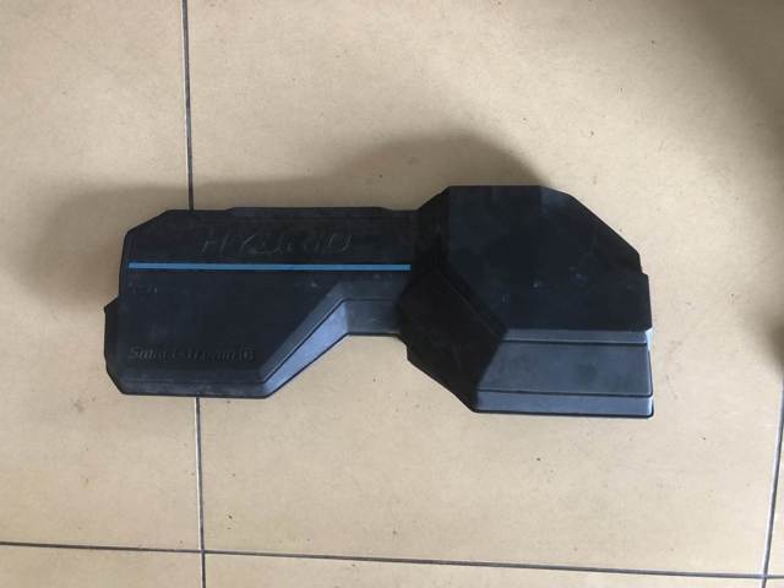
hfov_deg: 63.4
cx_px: 392
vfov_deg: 49.7
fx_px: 634
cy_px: 294
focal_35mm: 28
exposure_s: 1/15
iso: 64
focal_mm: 4
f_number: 1.8
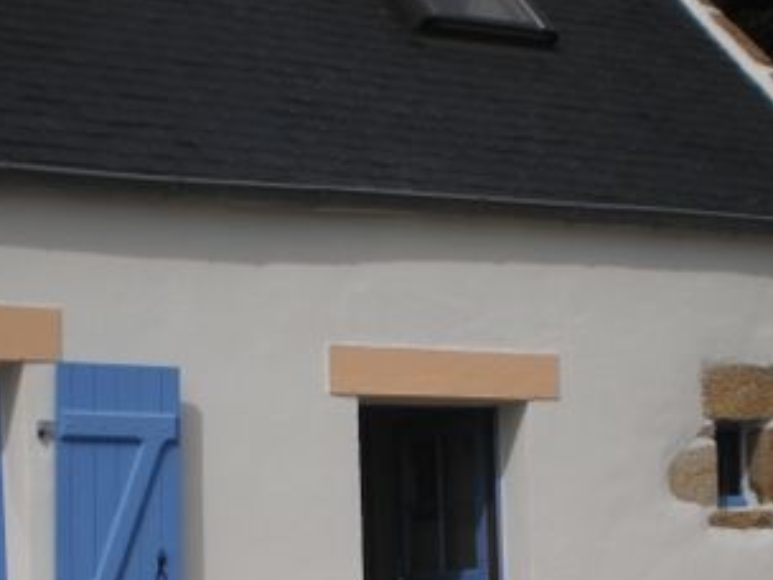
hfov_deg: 23.4
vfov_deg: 17.4
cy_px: 560
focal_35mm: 83
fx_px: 1853
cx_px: 239
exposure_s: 1/2000
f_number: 4.9
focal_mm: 7.4
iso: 100
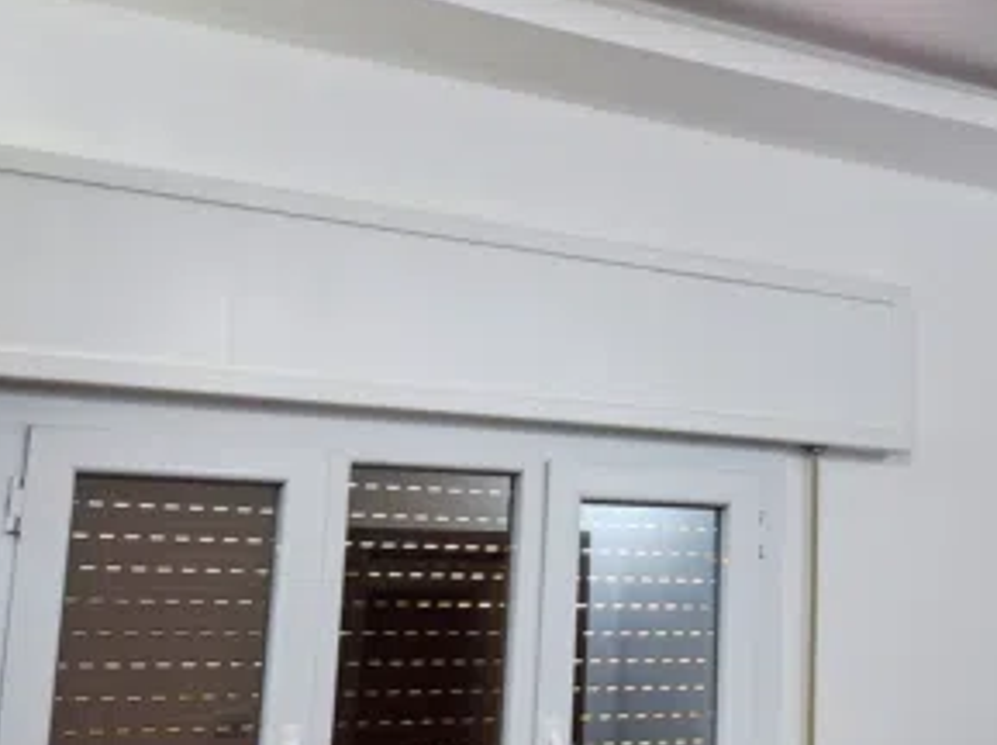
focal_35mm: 51
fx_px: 1467
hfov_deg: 35.9
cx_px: 842
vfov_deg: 28.5
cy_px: 324
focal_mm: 5.54
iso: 80
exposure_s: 1/50
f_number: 1.8
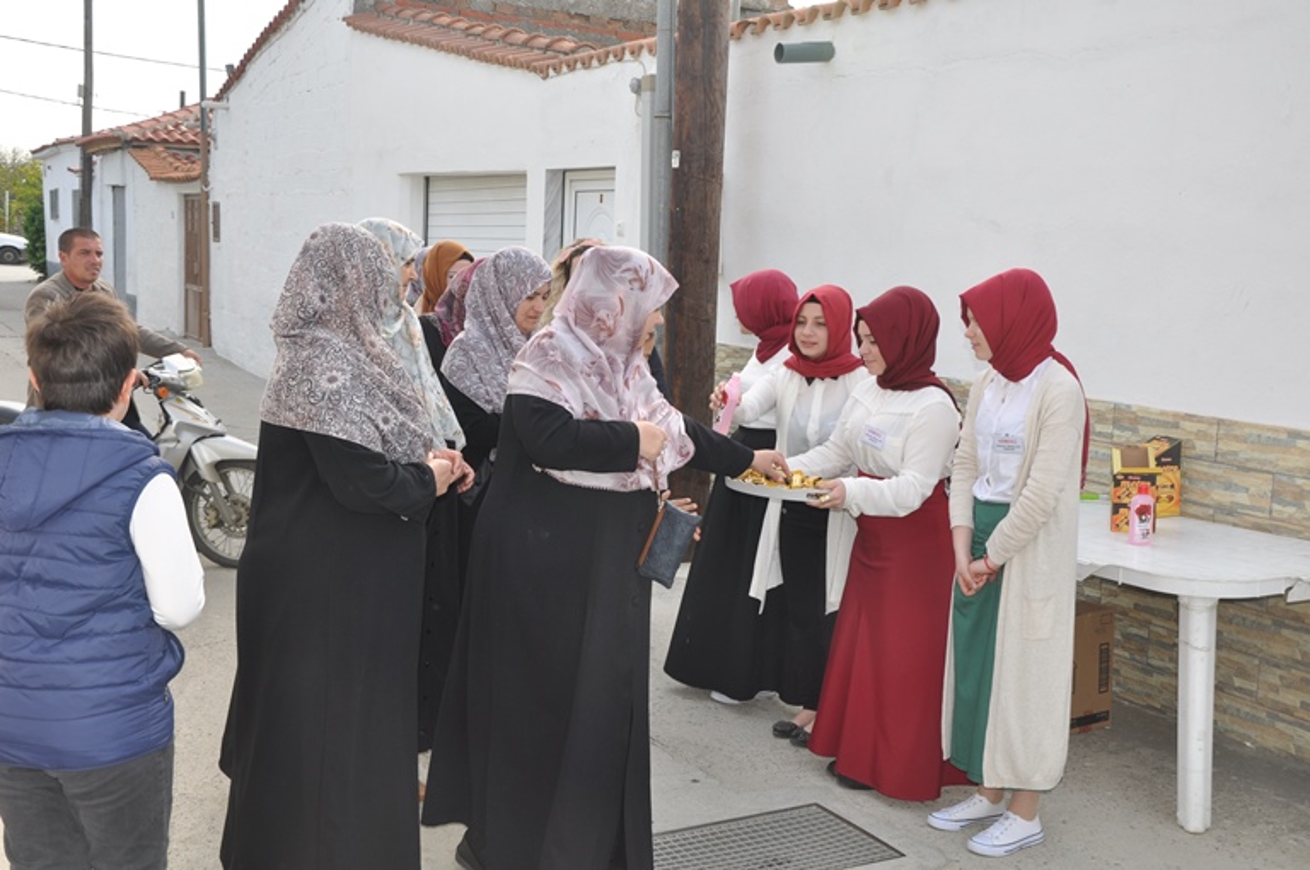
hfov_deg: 46.5
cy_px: 435
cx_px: 655
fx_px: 1526
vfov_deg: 31.8
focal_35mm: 42
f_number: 8
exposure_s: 1/200
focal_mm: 28
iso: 200
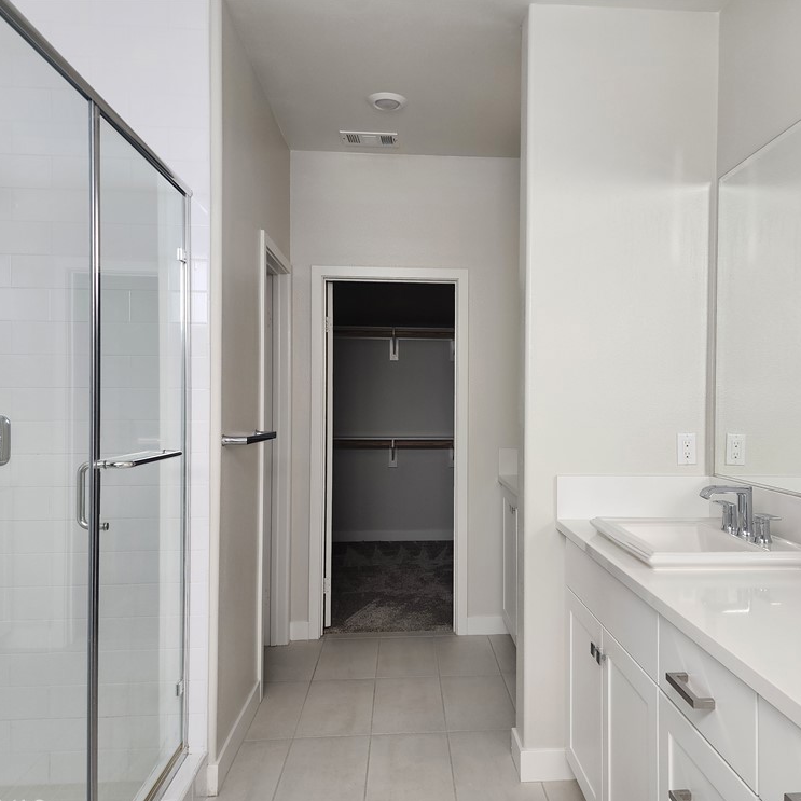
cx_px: 459
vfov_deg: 57.3
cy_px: 411
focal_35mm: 28
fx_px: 733
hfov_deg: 57.1
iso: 100
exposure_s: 1/180
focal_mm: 6.4
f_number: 1.8
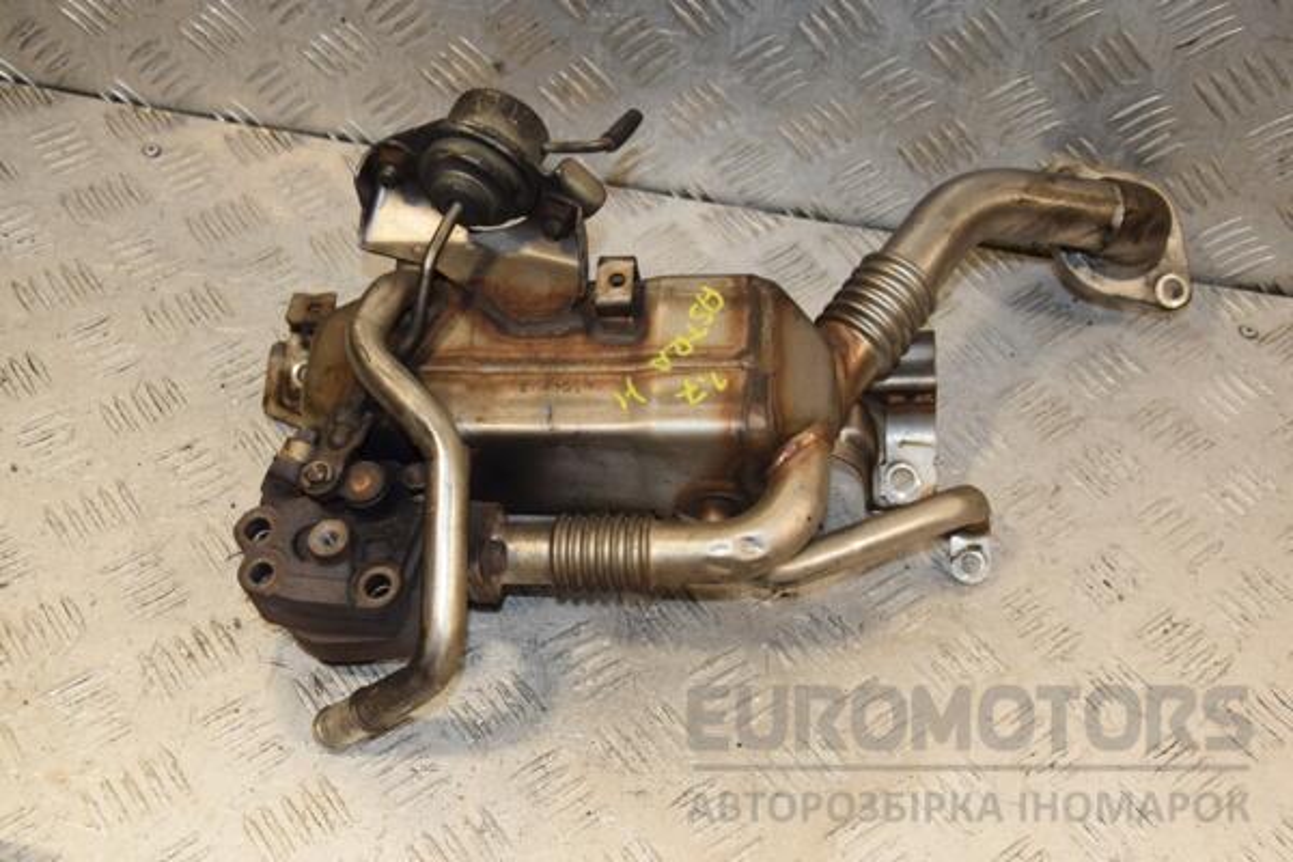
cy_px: 431
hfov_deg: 41.1
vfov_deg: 28.1
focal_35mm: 48
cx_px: 646
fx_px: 1724
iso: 800
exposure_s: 1/200
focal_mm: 32
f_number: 7.1
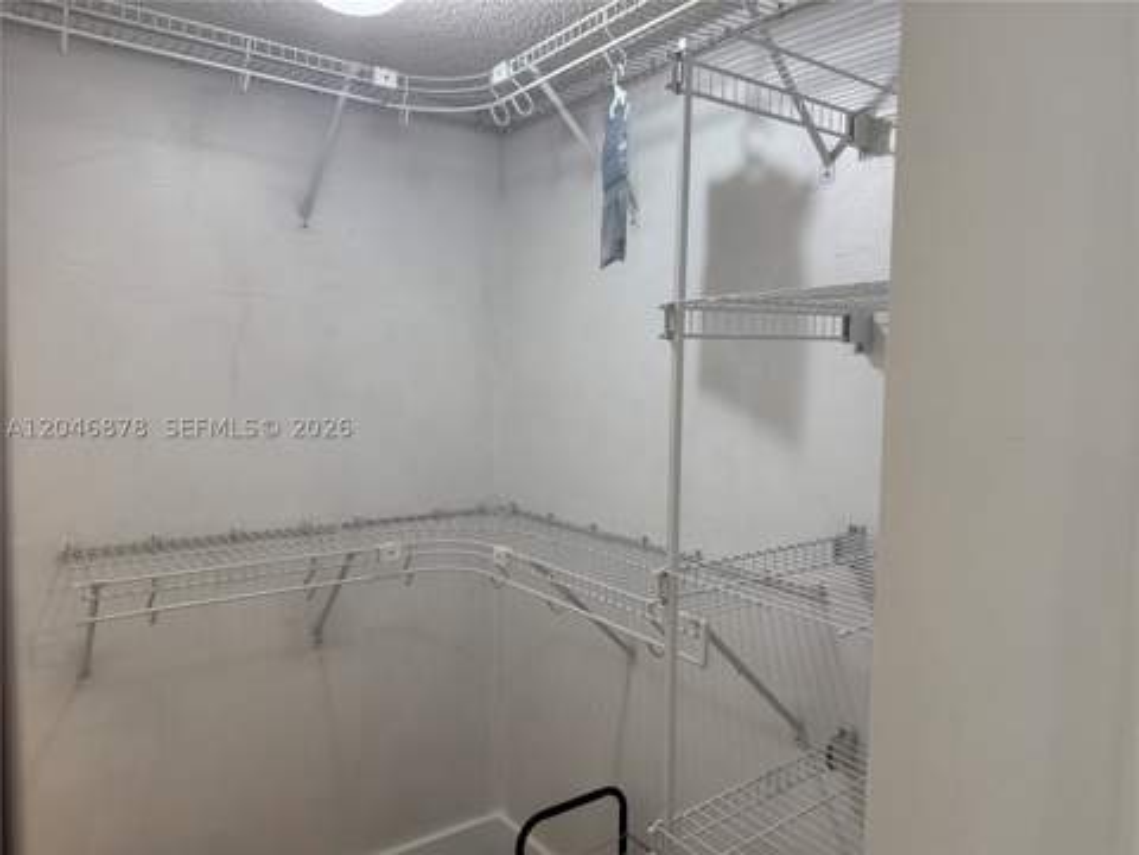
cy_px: 428
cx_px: 570
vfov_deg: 56.8
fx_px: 790
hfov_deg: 71.6
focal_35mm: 24
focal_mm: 6.76
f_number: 1.78
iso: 200
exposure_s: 1/120
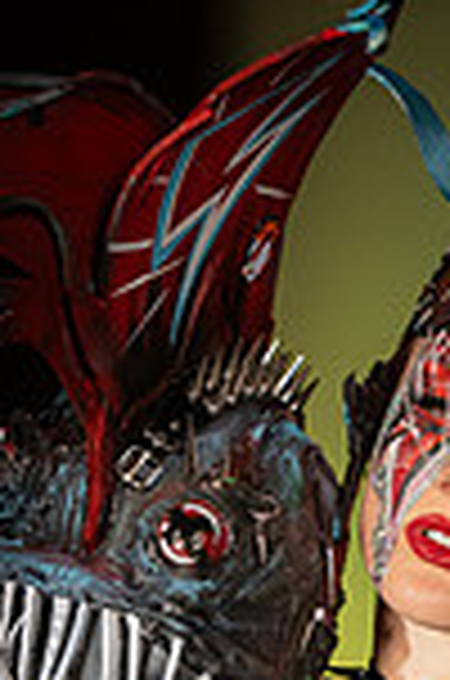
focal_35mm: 523
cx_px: 626
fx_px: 9851
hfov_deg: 2.6
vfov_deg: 3.9
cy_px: 932
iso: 1250
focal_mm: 175
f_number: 2.8
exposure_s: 1/400
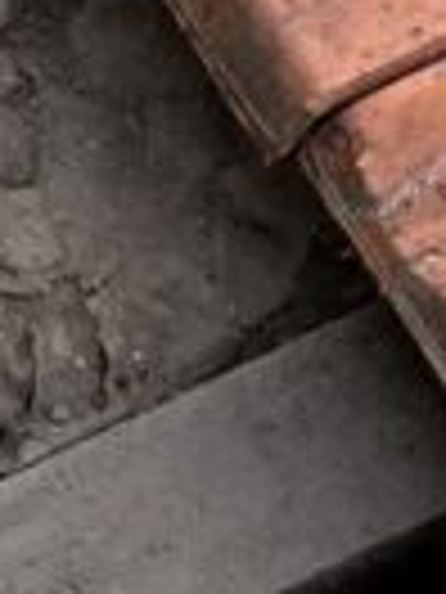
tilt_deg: -42.3
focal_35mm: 202
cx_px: -991
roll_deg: -18.0
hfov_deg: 6.6
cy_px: -842
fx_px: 3470
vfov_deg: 8.9
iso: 25
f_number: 1.8
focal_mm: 4.25
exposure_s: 1/783
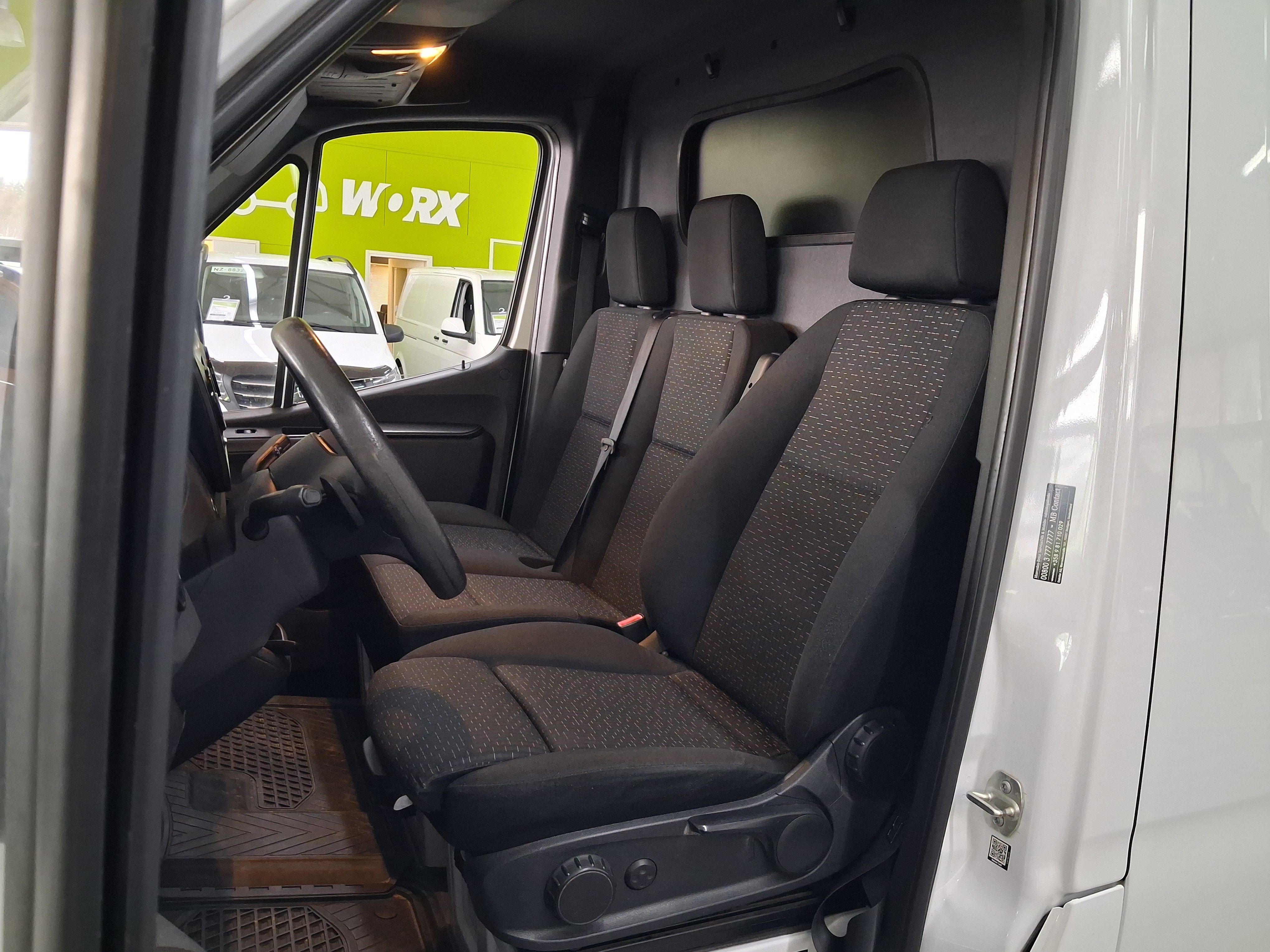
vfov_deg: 51.4
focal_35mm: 27
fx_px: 991
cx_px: 635
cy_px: 476
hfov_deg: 65.3
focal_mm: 4
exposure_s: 1/33
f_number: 1.8
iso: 500
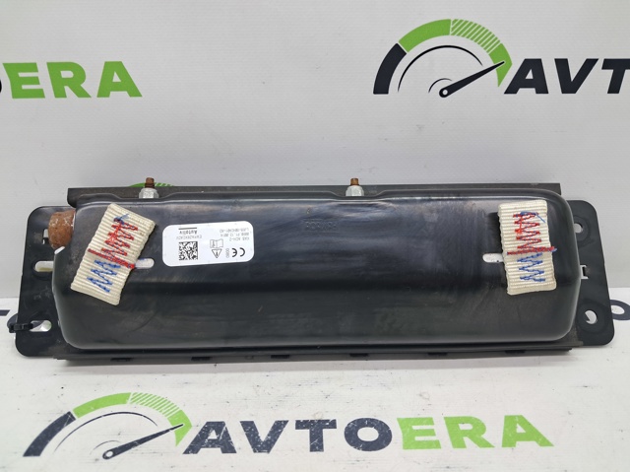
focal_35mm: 27
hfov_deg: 65.4
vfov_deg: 51.3
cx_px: 315
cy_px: 236
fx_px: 491
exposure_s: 1/50
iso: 50
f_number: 1.8
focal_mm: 4
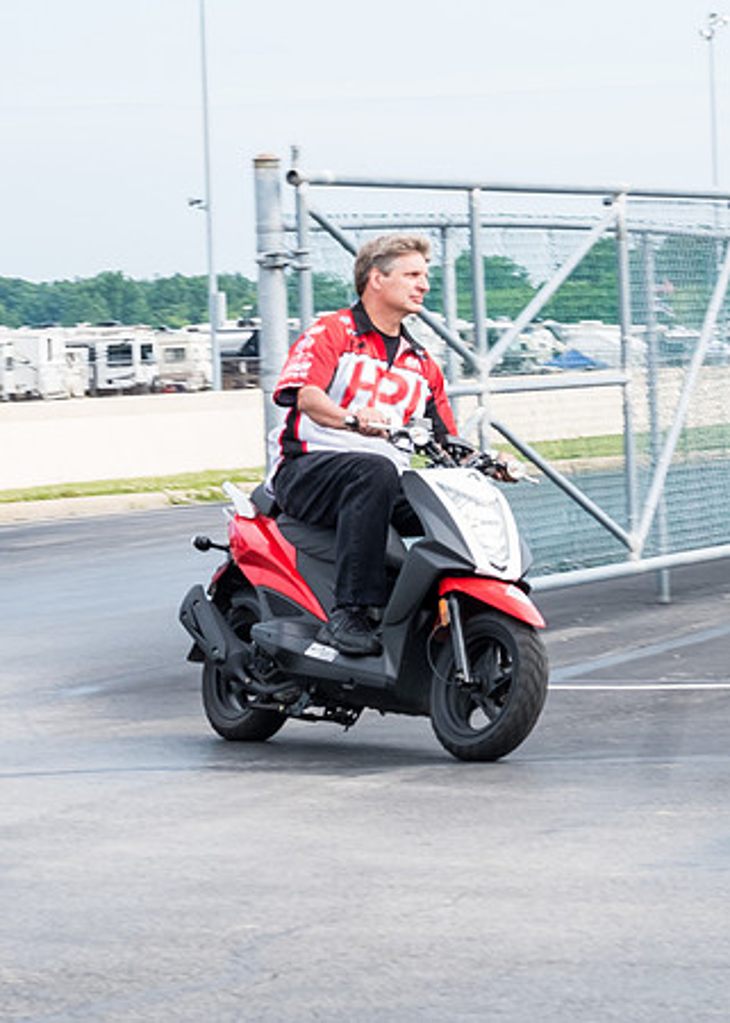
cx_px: 497
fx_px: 5391
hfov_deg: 7.7
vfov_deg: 10.8
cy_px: 424
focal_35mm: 186
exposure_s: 1/200
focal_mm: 68.7
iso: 400
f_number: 9
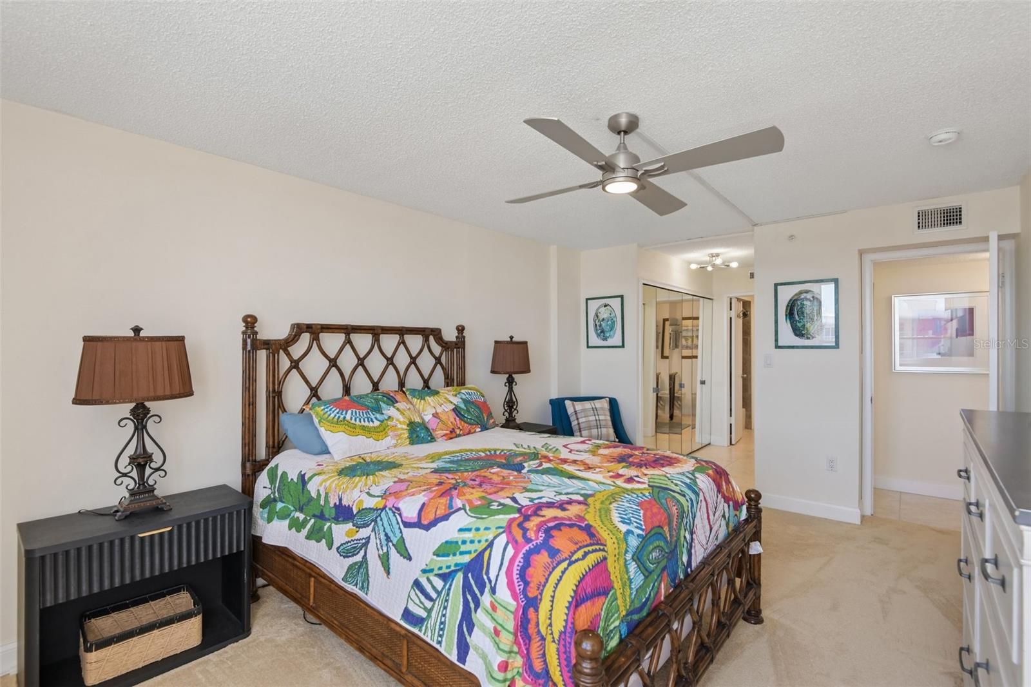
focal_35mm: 16
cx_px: 516
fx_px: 458
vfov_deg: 73.7
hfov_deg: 96.7
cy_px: 344
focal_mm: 16
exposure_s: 1/100
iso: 400
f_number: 8
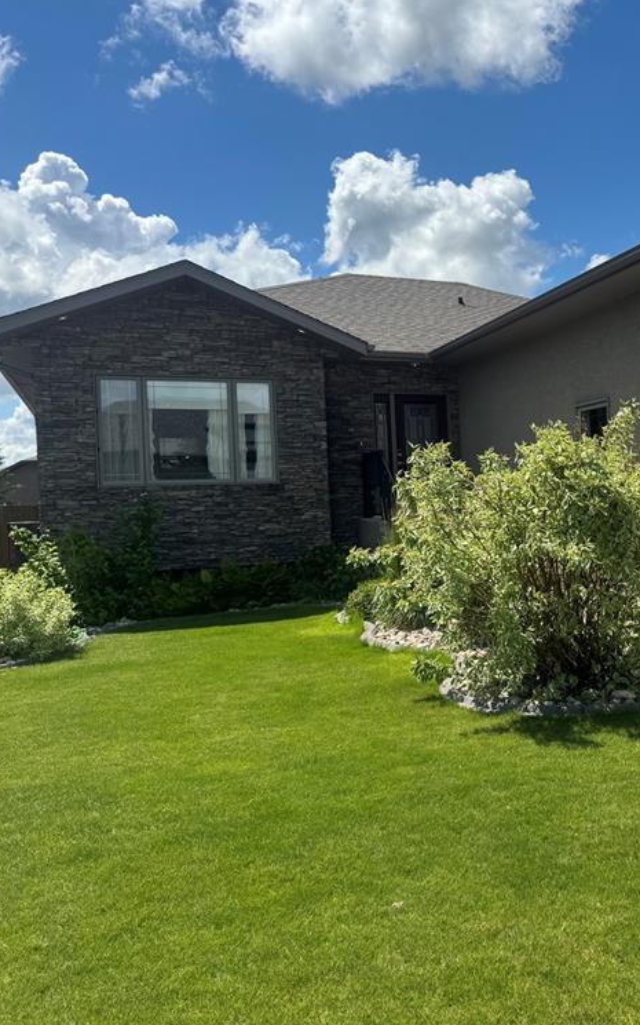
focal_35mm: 35
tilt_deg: -0.4
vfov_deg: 55.3
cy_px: 503
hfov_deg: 33.1
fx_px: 977
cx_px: 646
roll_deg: +2.6
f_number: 1.78
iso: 80
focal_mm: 6.76
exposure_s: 1/4608
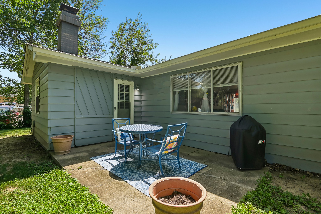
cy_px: 107
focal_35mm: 16
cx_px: 160
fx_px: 143
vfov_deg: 73.7
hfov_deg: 96.7
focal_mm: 16
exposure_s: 1/80
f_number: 8
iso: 100
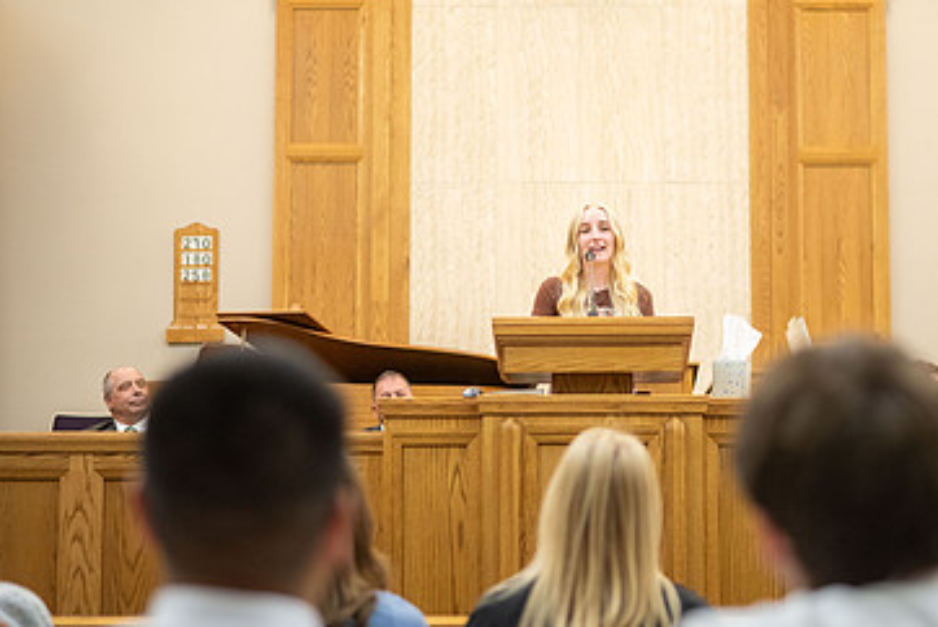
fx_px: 2086
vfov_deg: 17.1
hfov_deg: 25.3
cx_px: 588
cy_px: 284
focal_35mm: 80
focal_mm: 50
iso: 1600
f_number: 1.8
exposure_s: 1/400
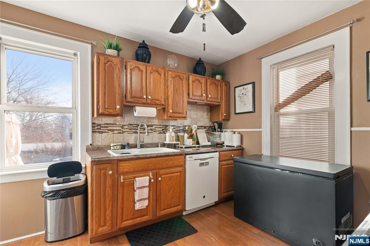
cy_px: 123
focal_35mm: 16
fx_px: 164
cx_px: 185
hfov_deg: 96.8
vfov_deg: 73.7
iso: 400
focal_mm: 16
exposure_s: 1/10
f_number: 8
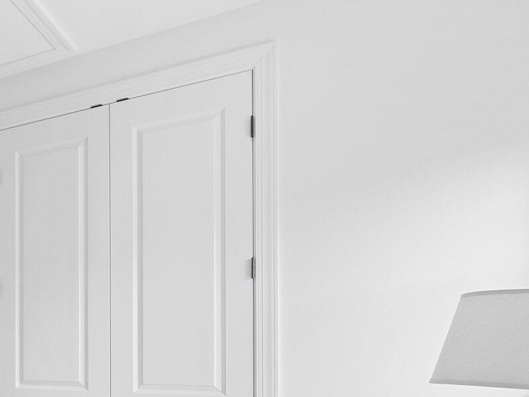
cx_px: -127
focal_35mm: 37
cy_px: 348
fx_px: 566
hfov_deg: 36.6
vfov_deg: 36.6
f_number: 8
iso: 400
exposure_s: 1/6
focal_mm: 10
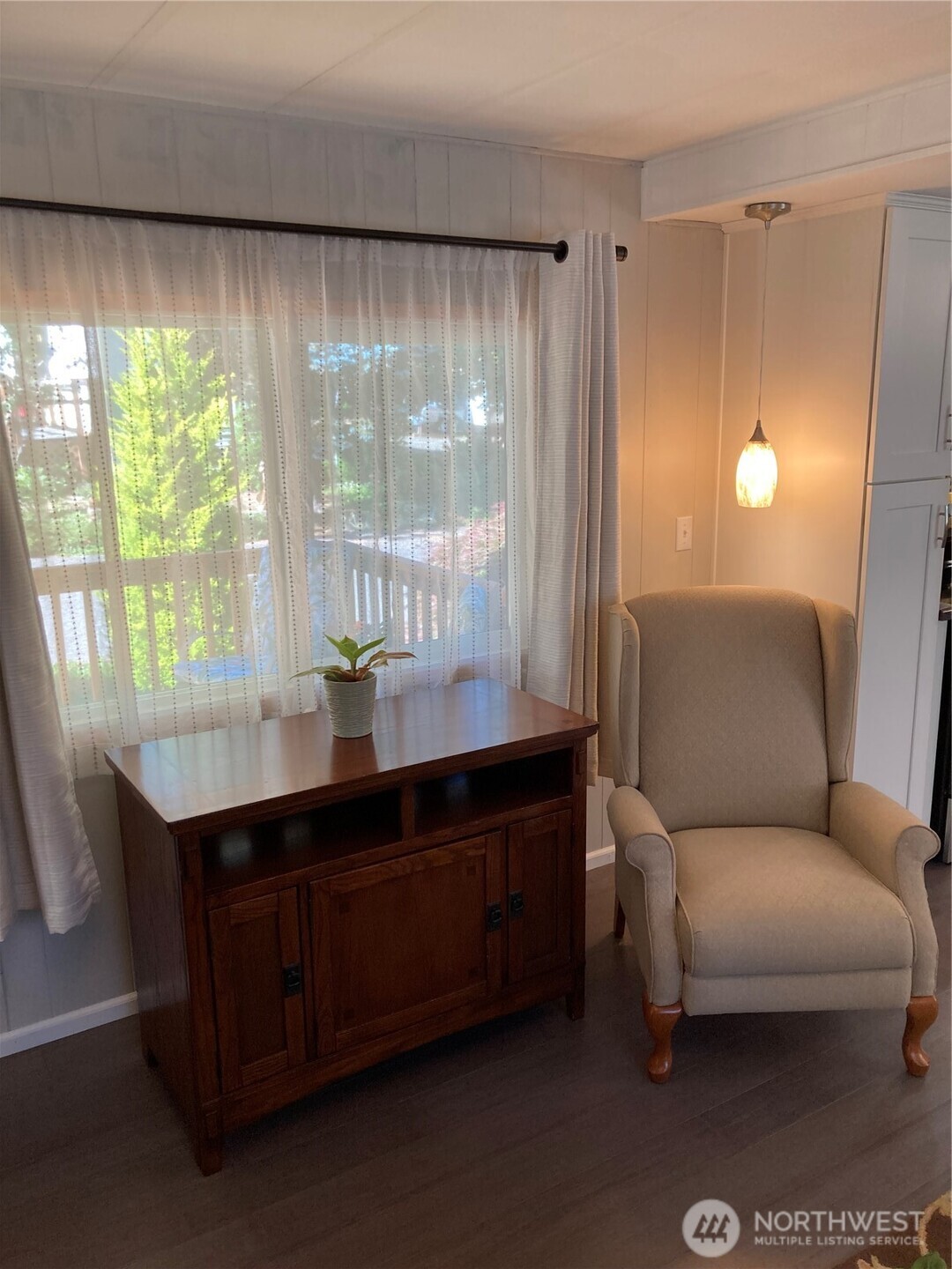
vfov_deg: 63.4
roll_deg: +0.4
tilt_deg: -12.1
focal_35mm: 28
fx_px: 1027
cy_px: 634
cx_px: 476
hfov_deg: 49.7
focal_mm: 3.99
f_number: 1.8
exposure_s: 1/60
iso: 80
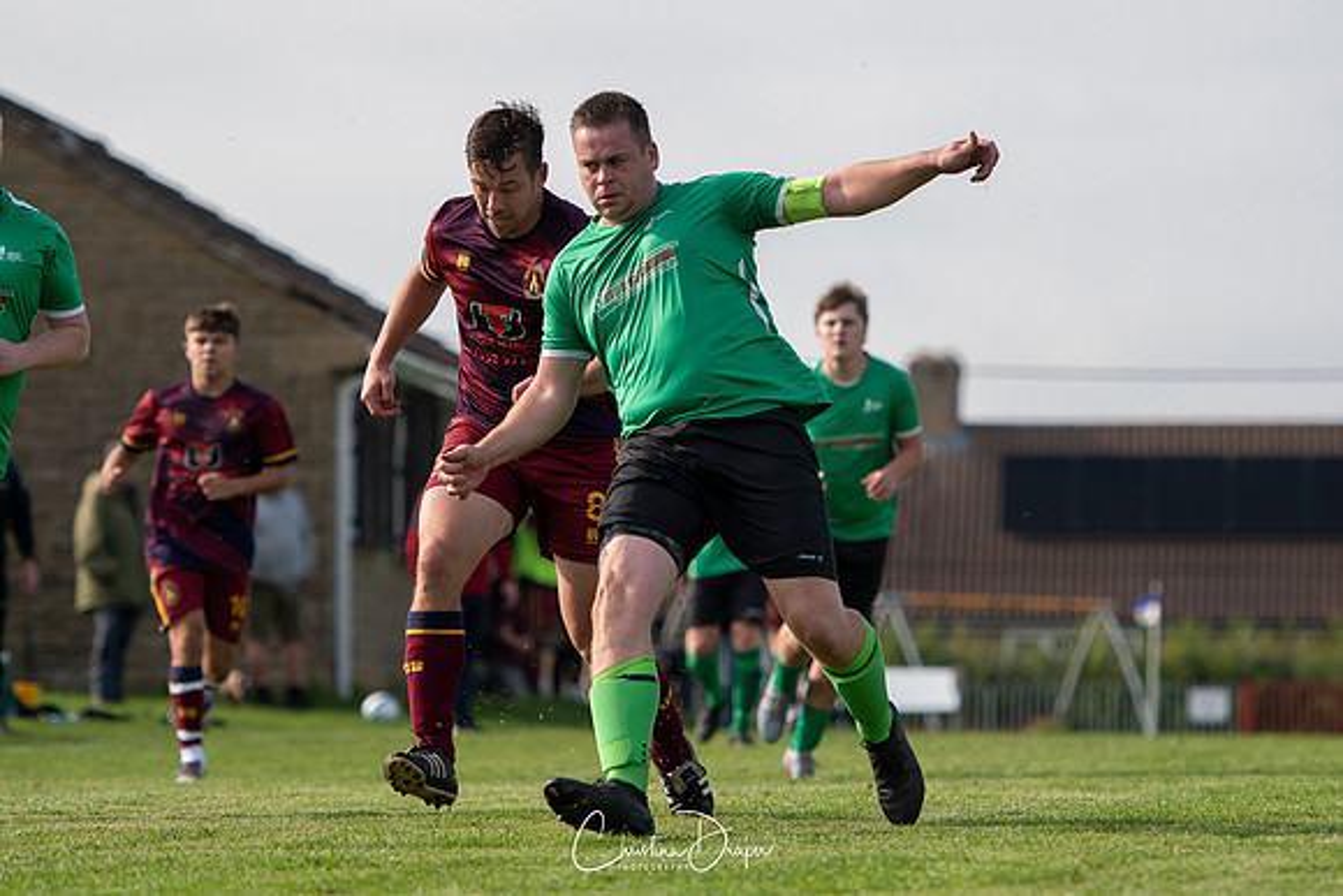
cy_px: 414
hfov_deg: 8.4
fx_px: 9151
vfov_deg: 5.6
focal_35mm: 245
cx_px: 696
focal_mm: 140
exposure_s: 1/3200
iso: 200
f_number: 2.8
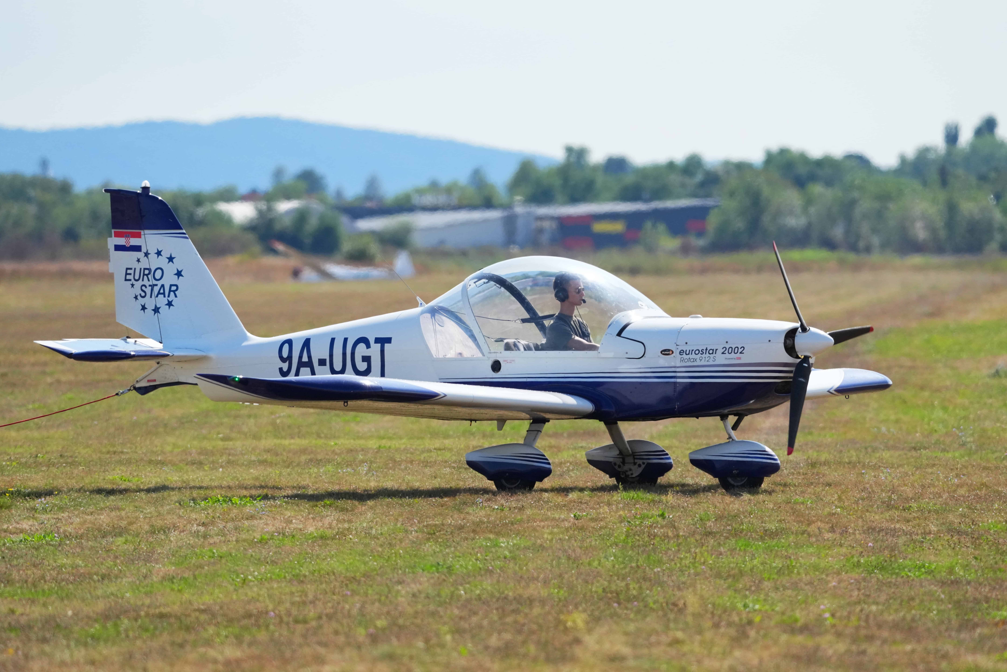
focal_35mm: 556
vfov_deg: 2.5
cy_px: 336
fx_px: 15551
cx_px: 504
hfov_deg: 3.7
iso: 1600
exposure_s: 1/4000
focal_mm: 556
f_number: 8
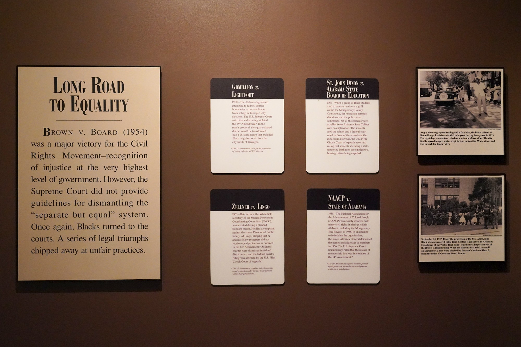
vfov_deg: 28.7
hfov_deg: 41.9
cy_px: 174
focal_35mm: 47
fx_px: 680
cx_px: 260
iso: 8000
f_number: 5.6
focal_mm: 47
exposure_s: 1/100
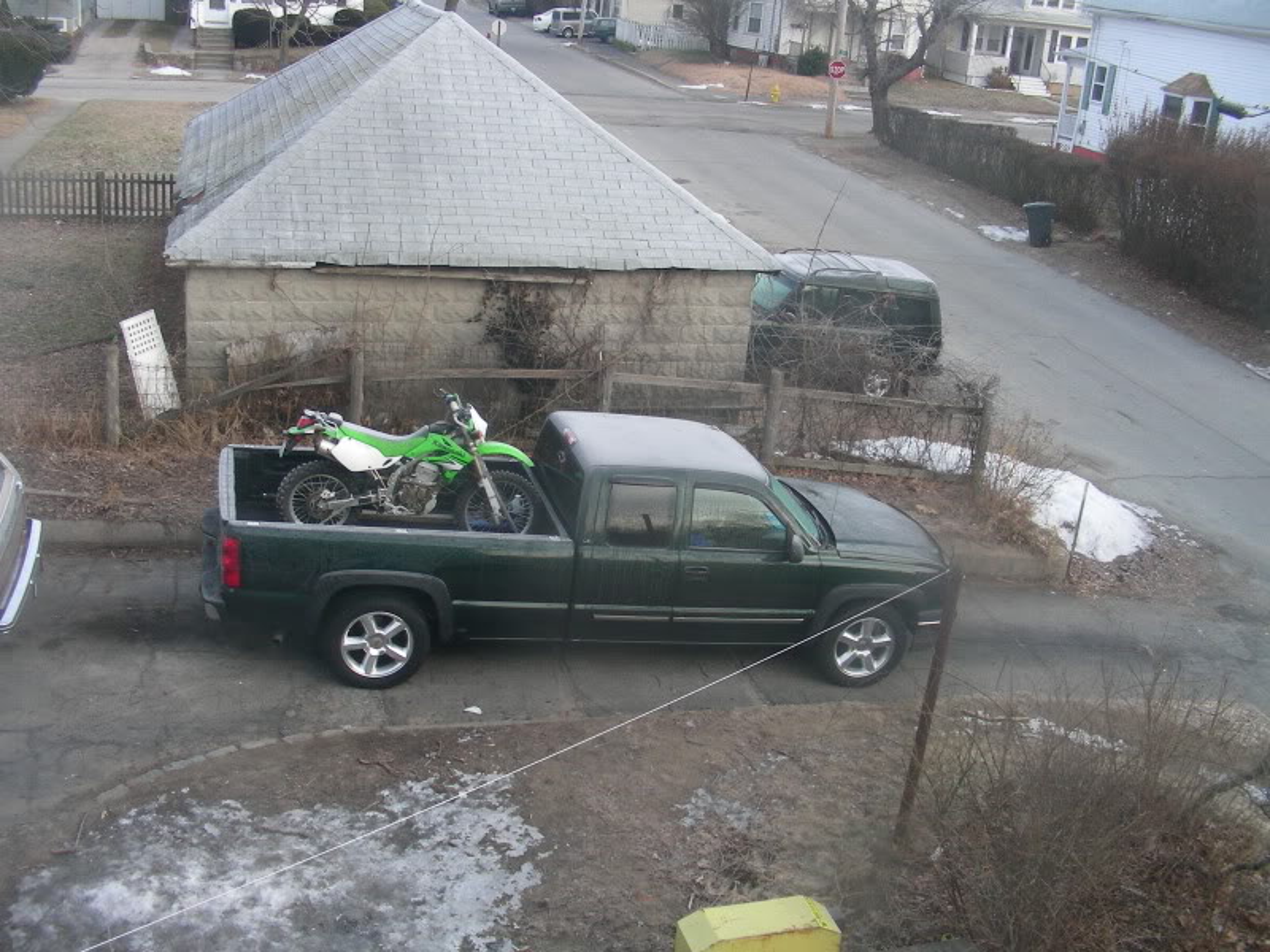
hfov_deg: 49.0
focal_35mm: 38
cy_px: 476
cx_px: 635
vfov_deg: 37.7
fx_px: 1394
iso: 50
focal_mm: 6.3
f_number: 3.5
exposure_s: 1/30
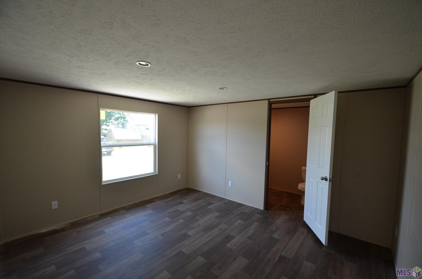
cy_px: 140
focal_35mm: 15
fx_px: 175
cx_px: 211
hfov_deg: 100.5
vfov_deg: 77.1
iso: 400
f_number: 5
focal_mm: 10
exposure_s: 1/100
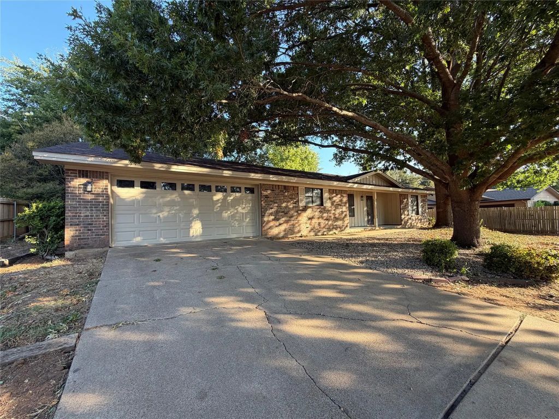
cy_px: 210
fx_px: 226
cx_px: 280
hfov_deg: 102.1
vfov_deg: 85.7
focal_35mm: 14
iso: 50
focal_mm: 2.22
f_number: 2.2
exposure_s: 1/151
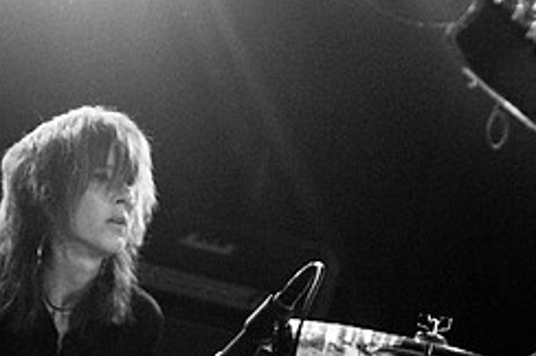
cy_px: 5
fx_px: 1591
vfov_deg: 12.6
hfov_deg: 18.9
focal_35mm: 107
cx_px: 459
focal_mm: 30
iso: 1000
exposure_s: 1/100
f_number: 2
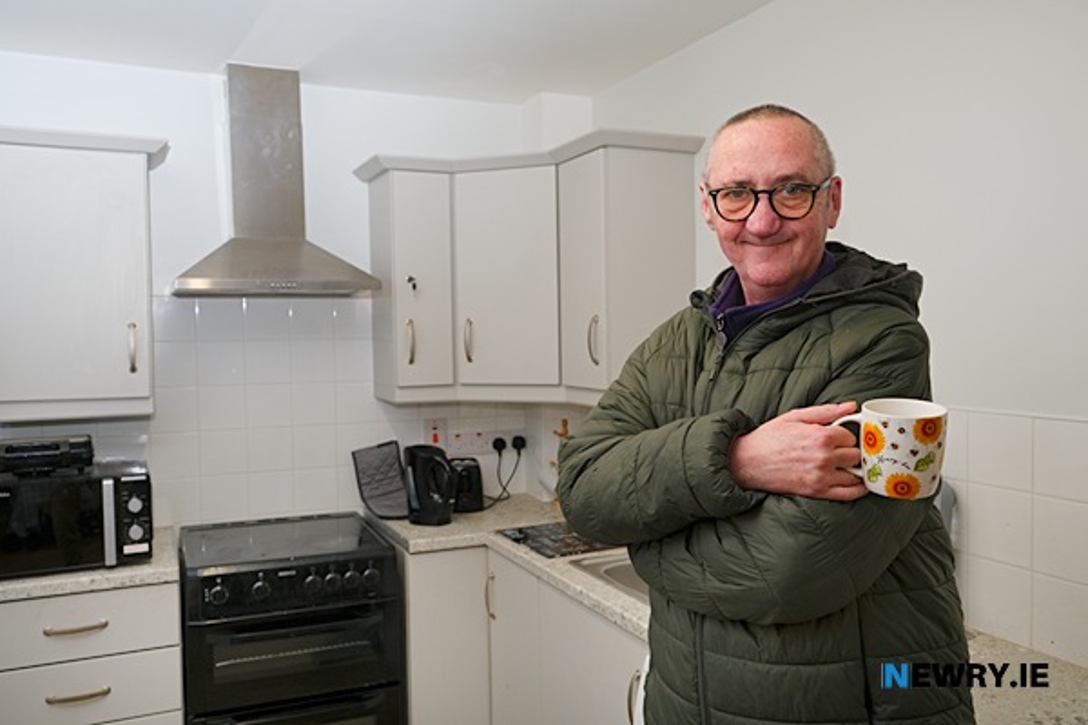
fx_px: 846
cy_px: 362
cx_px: 544
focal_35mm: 28
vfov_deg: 46.4
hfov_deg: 65.5
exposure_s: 1/250
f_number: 4
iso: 800
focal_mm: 18.8
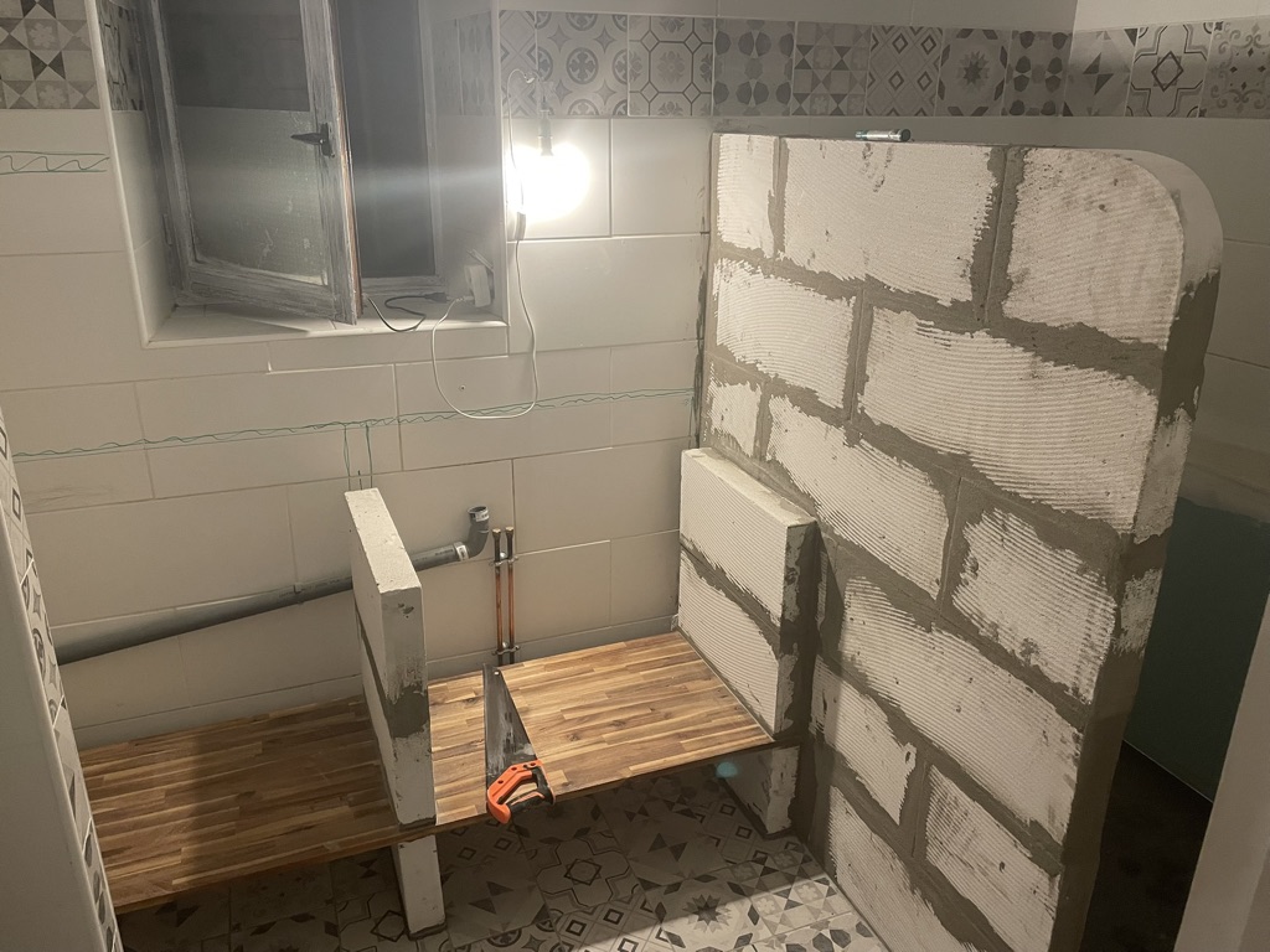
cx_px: 635
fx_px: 954
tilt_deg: -20.3
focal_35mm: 26
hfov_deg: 67.3
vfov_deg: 53.1
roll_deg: -0.4
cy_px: 476
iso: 200
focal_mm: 4.2
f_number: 1.6
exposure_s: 1/50
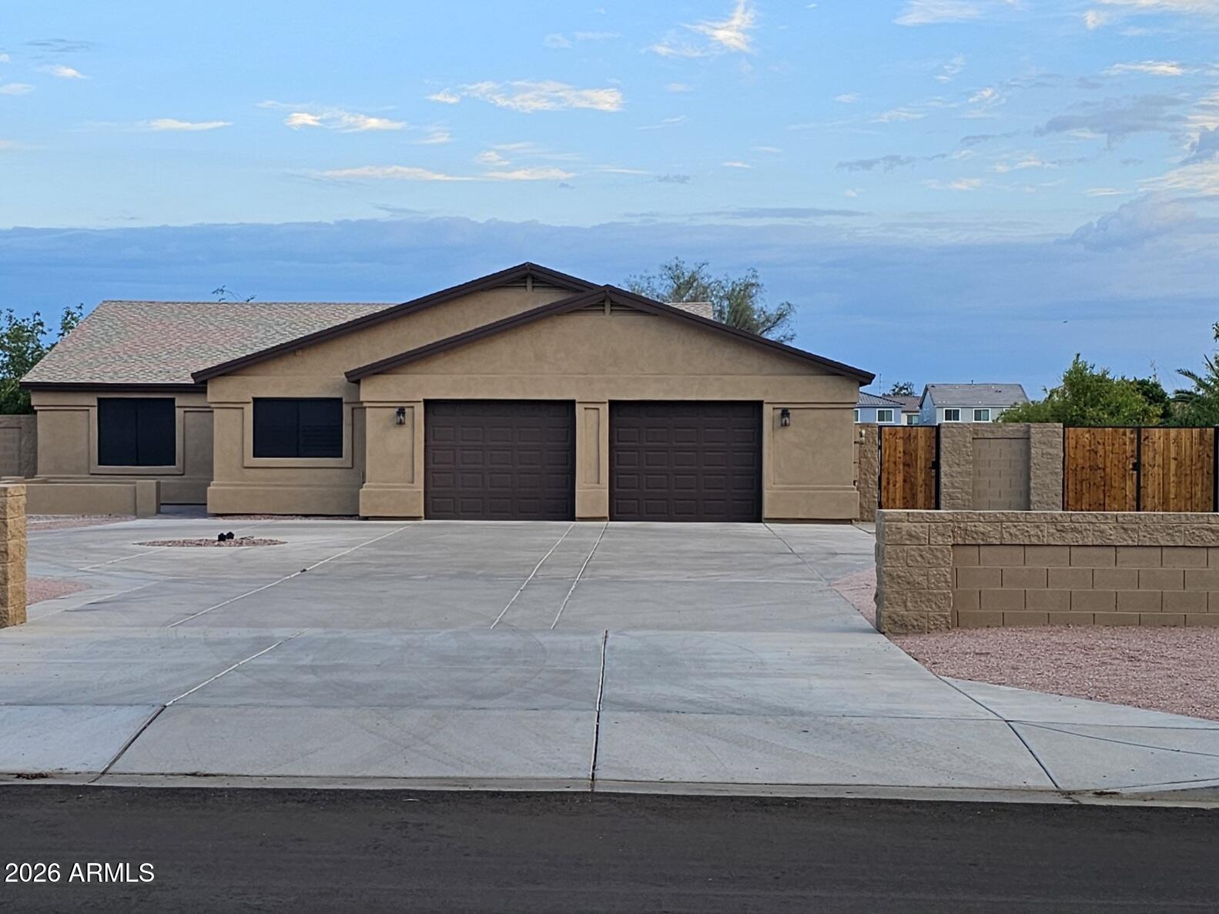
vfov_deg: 58.9
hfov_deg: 73.9
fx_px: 810
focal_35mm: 23
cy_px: 457
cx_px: 610
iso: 40
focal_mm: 6.3
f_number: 1.7
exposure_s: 1/182
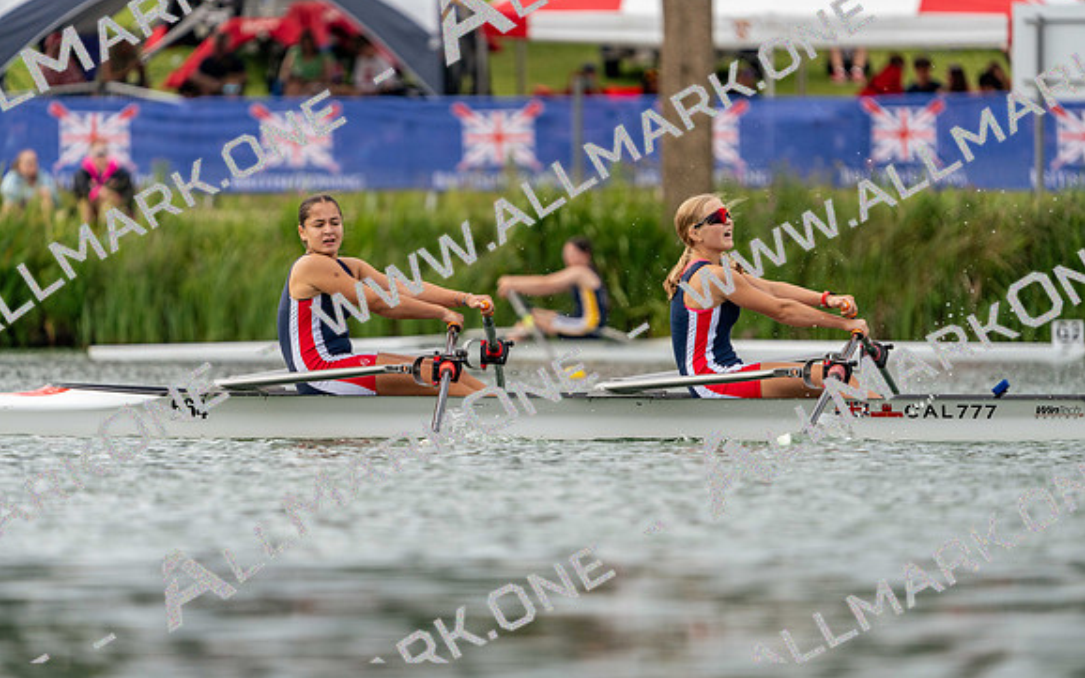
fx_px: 14220
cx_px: 542
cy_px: 341
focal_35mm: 481
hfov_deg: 4.4
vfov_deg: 2.7
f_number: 6.3
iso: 500
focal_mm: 470
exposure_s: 1/1600
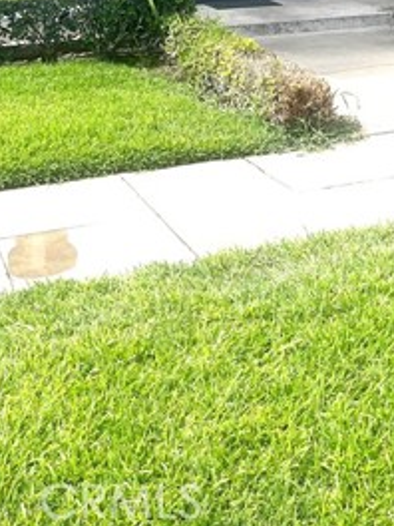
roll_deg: +2.0
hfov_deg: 23.3
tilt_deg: -1.5
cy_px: -108
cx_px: 219
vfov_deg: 27.1
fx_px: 956
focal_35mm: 63
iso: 50
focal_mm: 5.1
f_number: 1.6
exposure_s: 1/2137
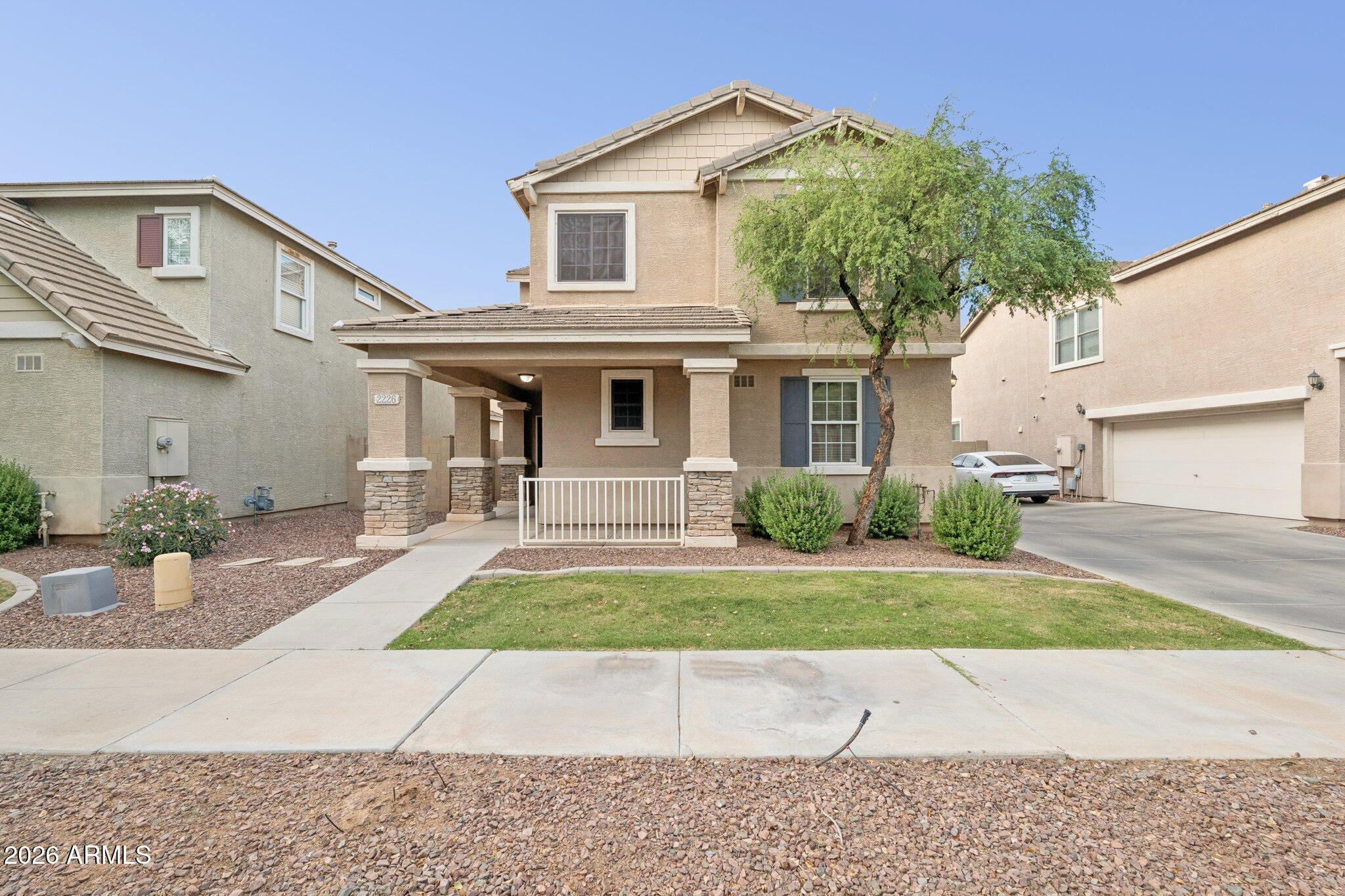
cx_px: 672
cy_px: 448
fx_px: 523
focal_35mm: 14
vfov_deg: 81.2
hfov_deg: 104.3
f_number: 8
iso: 400
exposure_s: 1/320
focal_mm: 14
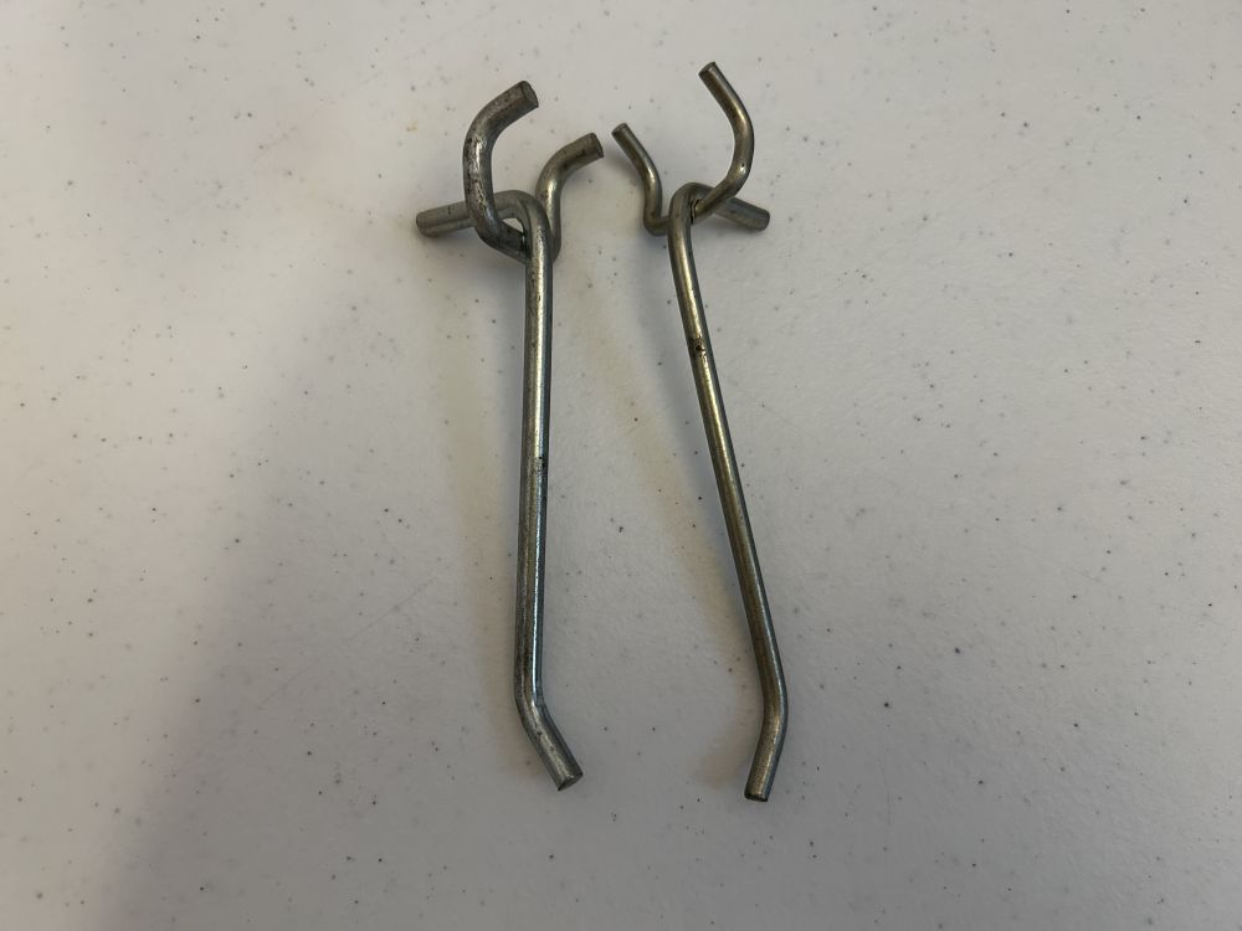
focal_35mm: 26
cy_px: 466
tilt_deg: -77.8
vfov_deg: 53.1
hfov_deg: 67.3
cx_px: 621
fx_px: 933
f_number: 1.5
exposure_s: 1/60
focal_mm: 5.7
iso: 200
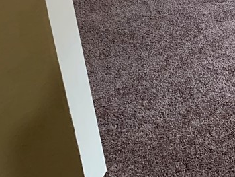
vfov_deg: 17.7
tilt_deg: -24.0
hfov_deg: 22.1
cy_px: -75
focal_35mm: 76
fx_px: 516
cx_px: 332
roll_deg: -1.3
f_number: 1.8
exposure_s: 1/60
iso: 160
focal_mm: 4.25
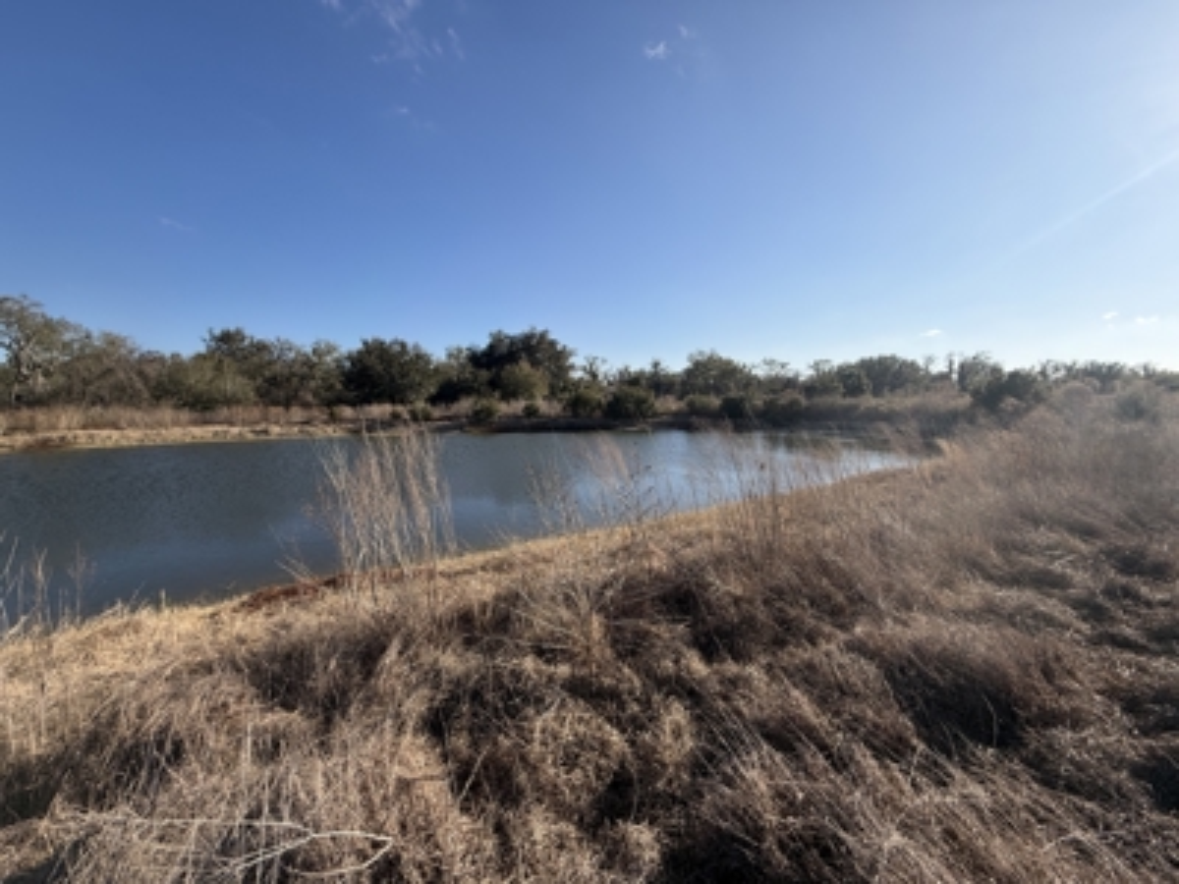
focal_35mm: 14
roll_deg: +2.1
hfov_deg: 102.1
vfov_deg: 85.7
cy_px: 442
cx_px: 590
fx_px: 477
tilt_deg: -5.5
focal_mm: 2.22
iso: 25
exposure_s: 1/770
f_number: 2.2
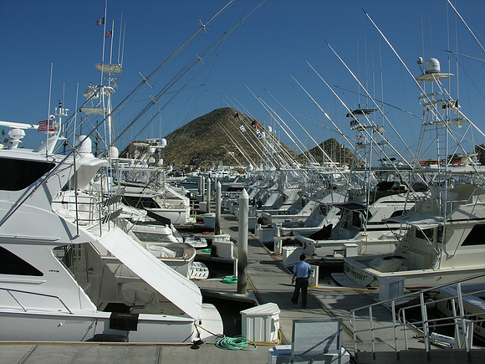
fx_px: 490
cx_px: 242
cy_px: 182
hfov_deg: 52.6
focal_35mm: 35
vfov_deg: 40.7
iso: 50
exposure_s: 1/180
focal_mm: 8.9
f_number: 6.3
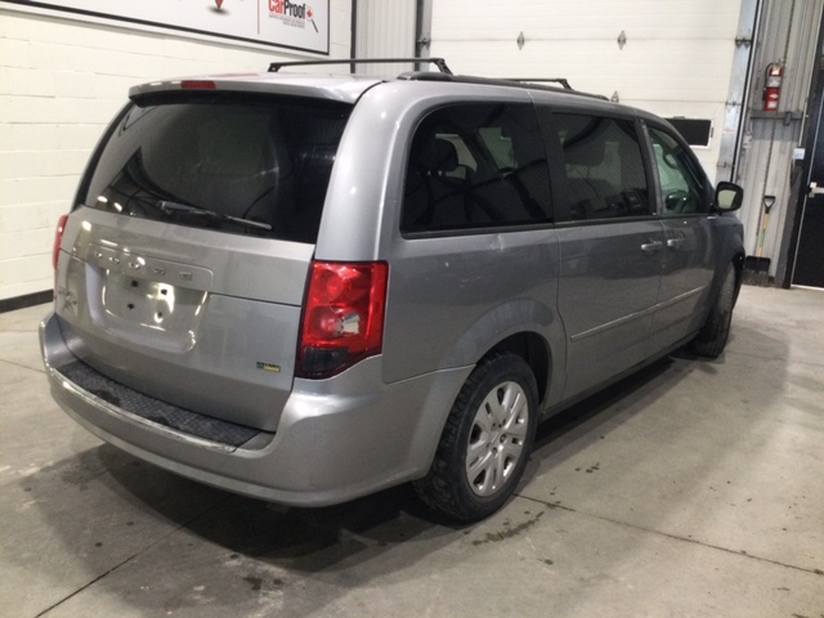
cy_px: 309
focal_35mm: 31
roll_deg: -3.5
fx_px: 738
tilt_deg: -13.3
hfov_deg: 58.4
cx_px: 412
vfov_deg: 45.4
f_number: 2.4
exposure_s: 1/30
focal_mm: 3.3
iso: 80
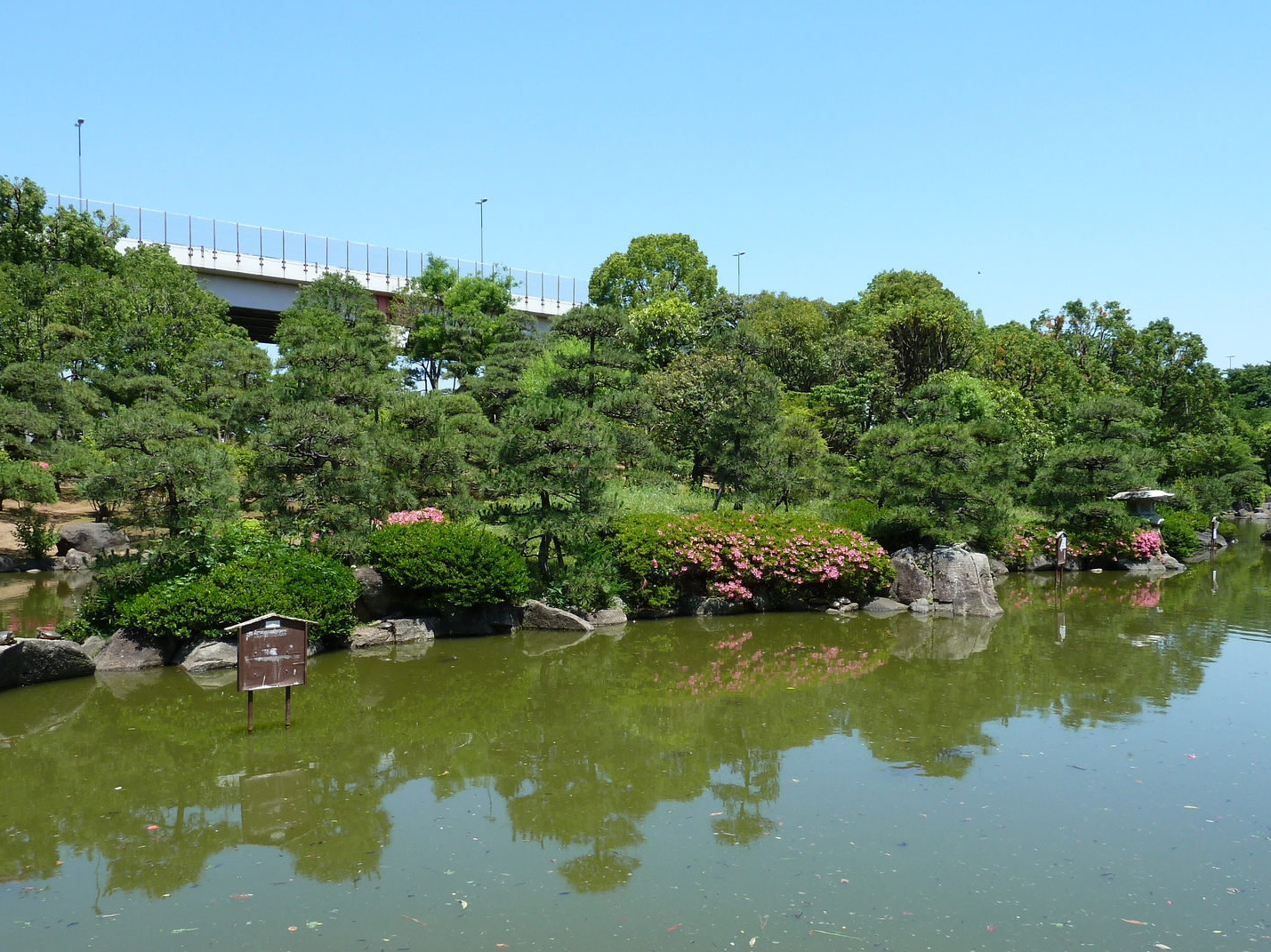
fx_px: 1028
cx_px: 607
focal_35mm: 28
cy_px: 531
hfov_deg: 63.4
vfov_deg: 49.6
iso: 80
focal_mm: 4.1
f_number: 4
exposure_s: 1/320
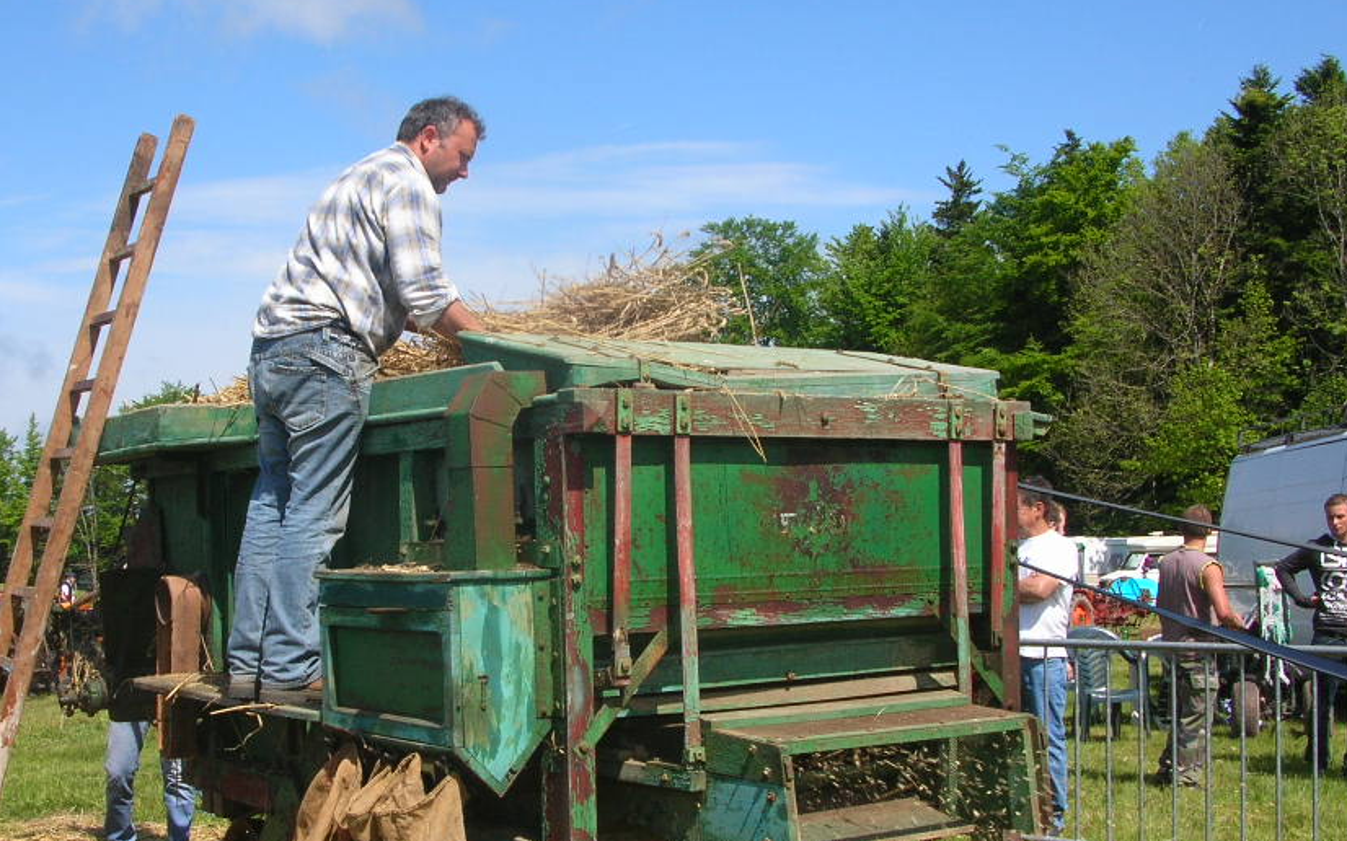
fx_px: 1688
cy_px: 474
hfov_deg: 43.4
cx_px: 572
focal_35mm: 46
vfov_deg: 28.0
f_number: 5.6
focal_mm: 5.8
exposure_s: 1/250
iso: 50
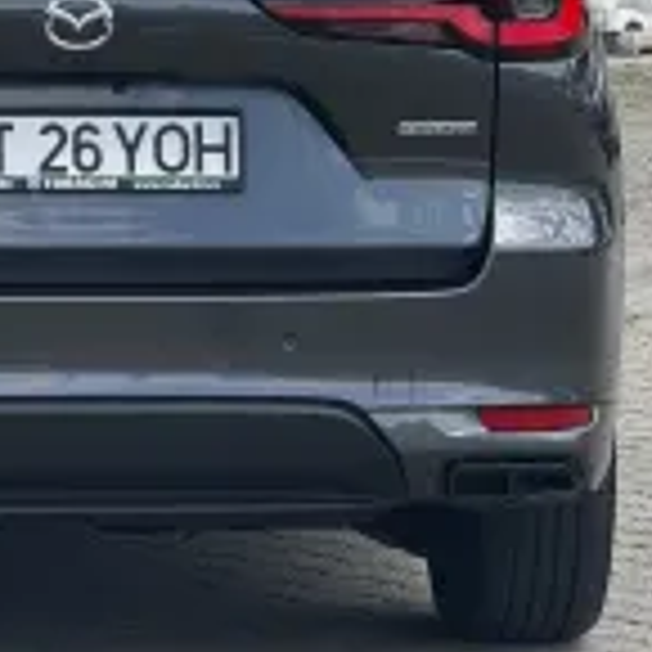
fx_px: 5604
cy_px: 94
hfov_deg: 6.6
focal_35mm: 263
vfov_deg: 6.6
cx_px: 31
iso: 50
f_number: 2.8
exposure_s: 1/554
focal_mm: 15.66
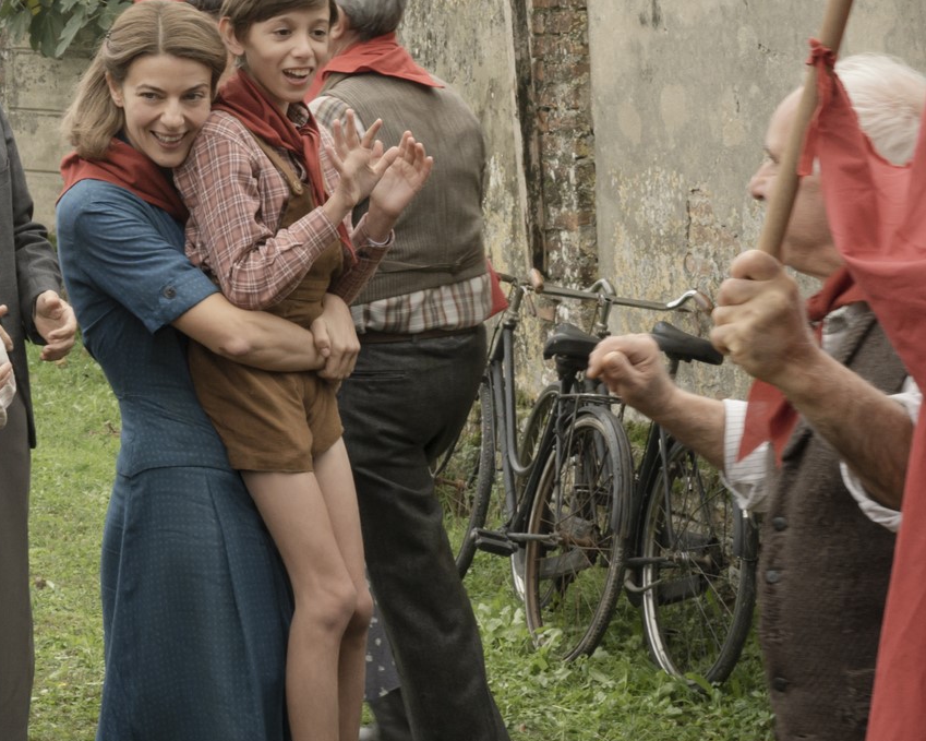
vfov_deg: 20.2
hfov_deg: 24.4
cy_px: 369
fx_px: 2083
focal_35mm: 76
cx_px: 107
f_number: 14
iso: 800
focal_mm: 43
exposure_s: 1/200
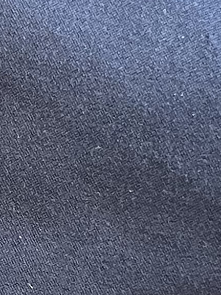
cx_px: -123
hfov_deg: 8.0
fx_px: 1549
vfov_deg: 10.9
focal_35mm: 182
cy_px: 166
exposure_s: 1/60
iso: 320
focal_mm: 5.1
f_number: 1.6
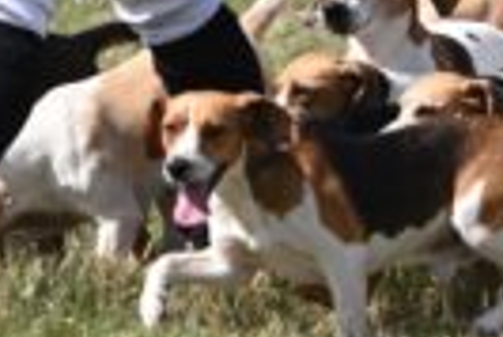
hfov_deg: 2.0
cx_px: 123
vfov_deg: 1.3
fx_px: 14519
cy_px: -312
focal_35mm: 1038
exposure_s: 1/1250
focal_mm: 145
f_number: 2.8
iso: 64
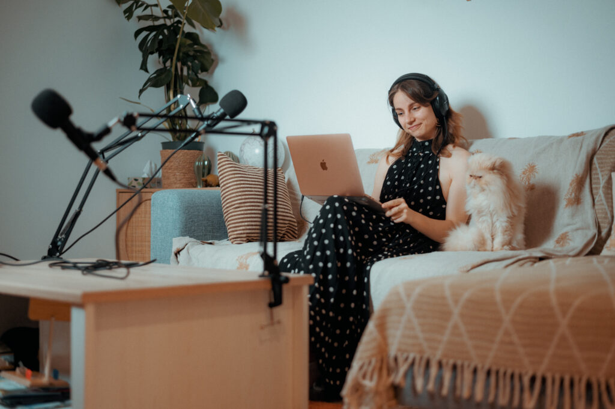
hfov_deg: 39.6
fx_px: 853
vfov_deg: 26.9
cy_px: 204
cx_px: 308
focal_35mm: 50
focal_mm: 50
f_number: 1.8
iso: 200
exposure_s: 1/160
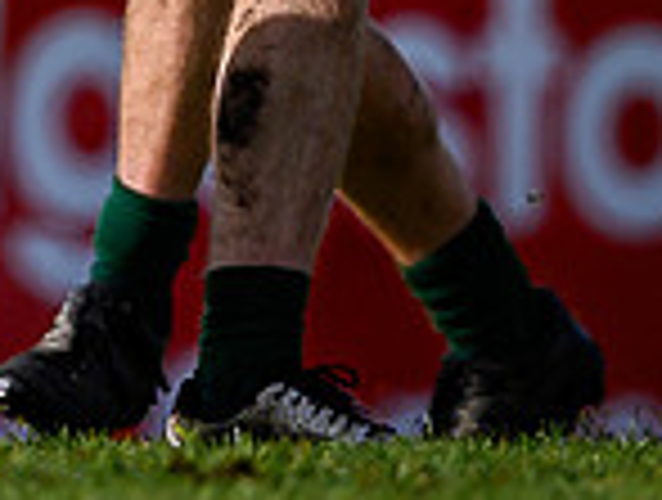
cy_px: -480
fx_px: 73310
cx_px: -164
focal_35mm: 3824
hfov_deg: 0.5
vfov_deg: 0.4
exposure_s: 1/1600
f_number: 4
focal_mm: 500
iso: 100
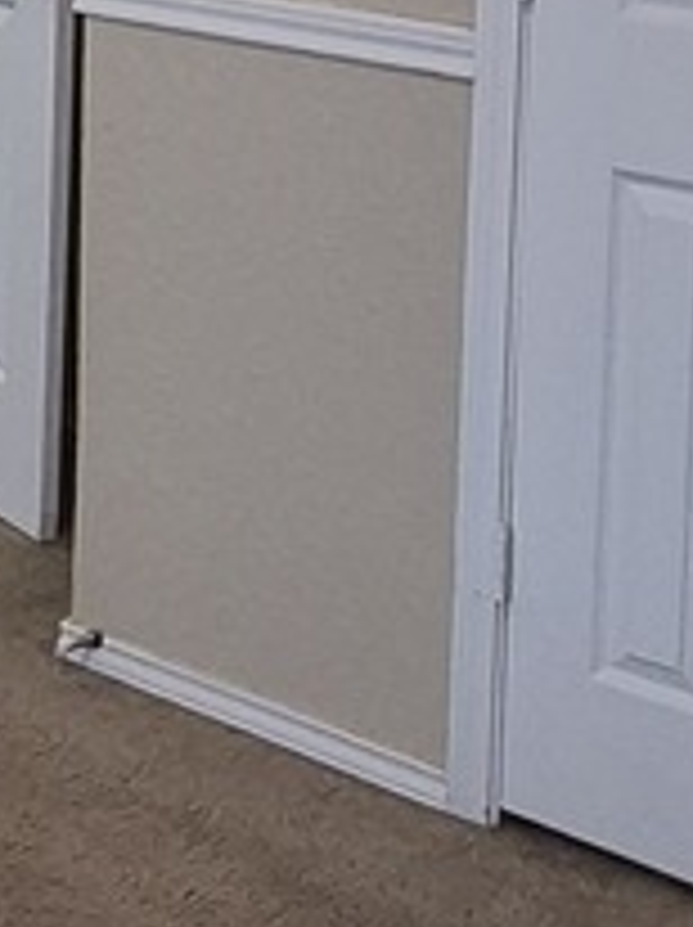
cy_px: -135
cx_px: -378
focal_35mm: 91
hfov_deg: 14.9
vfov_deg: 20.4
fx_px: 2434
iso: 500
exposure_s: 1/60
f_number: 2.2
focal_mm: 1.74
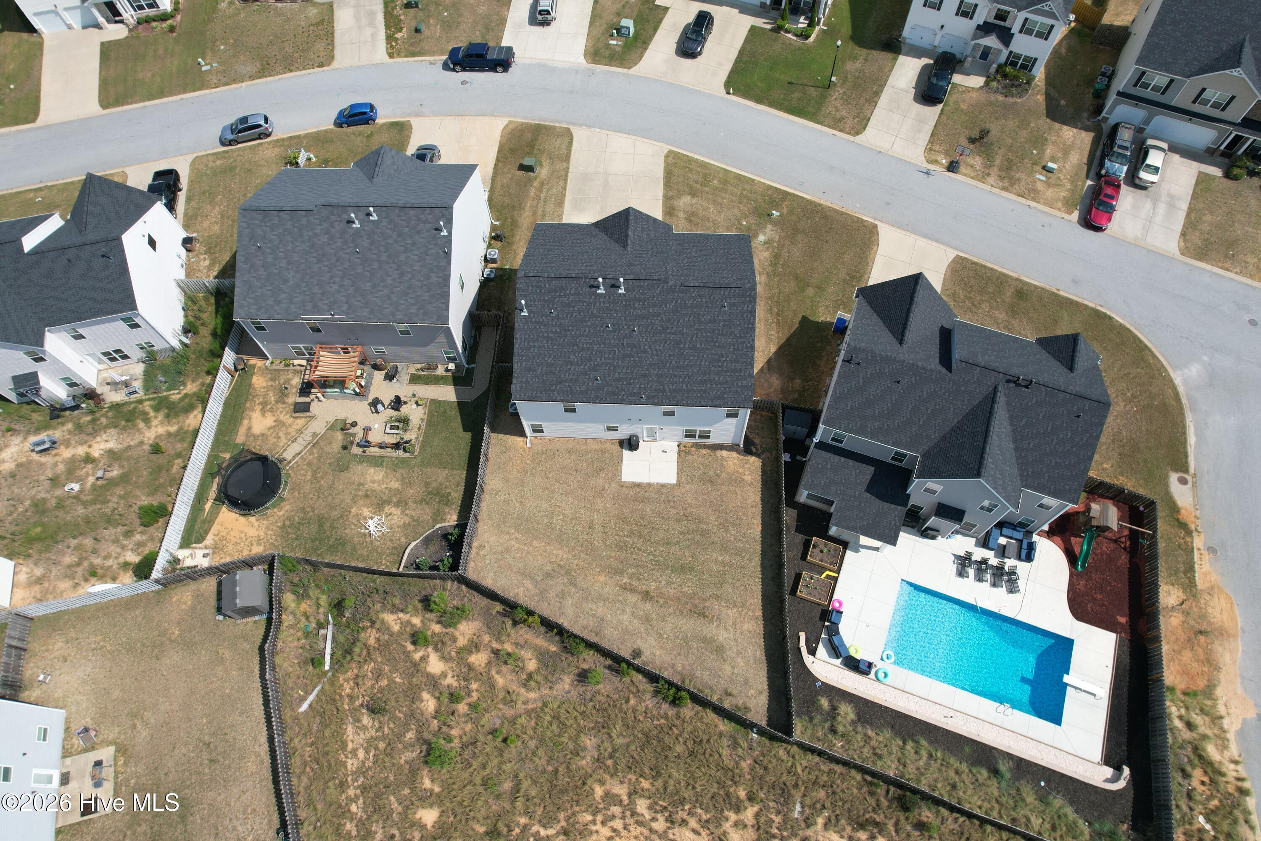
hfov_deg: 78.6
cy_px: 420
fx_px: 771
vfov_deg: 57.2
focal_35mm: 22
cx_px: 630
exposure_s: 1/2000
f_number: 2.8
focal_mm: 8.38
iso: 100
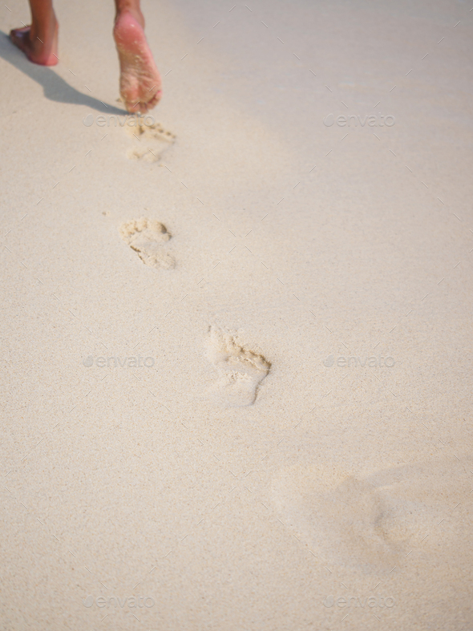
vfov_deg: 15.4
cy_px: 316
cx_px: 236
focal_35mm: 128
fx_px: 2333
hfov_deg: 11.6
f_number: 2.8
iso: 200
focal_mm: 64
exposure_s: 1/2500
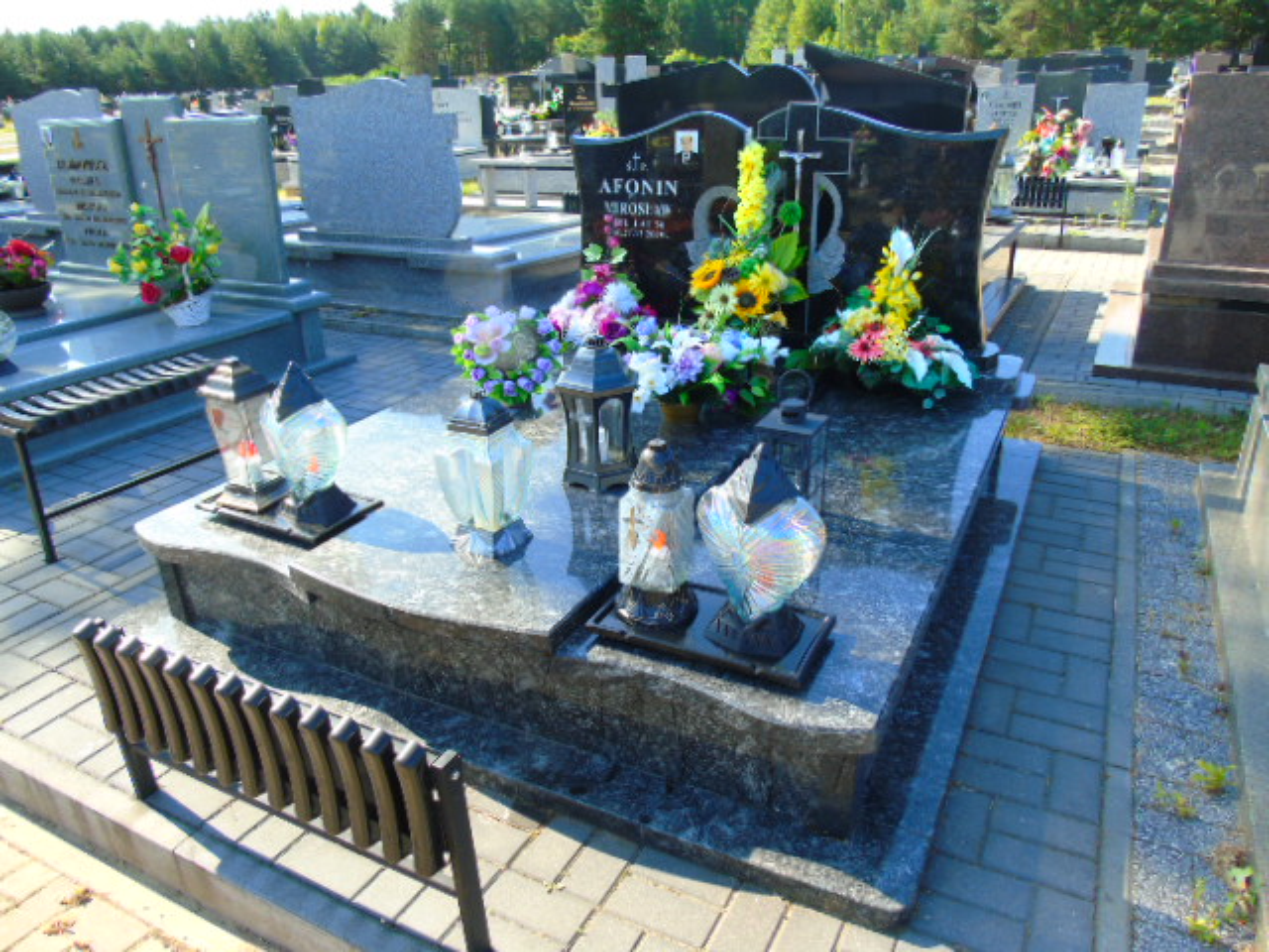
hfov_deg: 69.4
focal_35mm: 25
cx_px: 634
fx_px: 916
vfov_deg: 54.9
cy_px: 476
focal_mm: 4.4
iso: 80
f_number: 3.4
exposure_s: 1/200
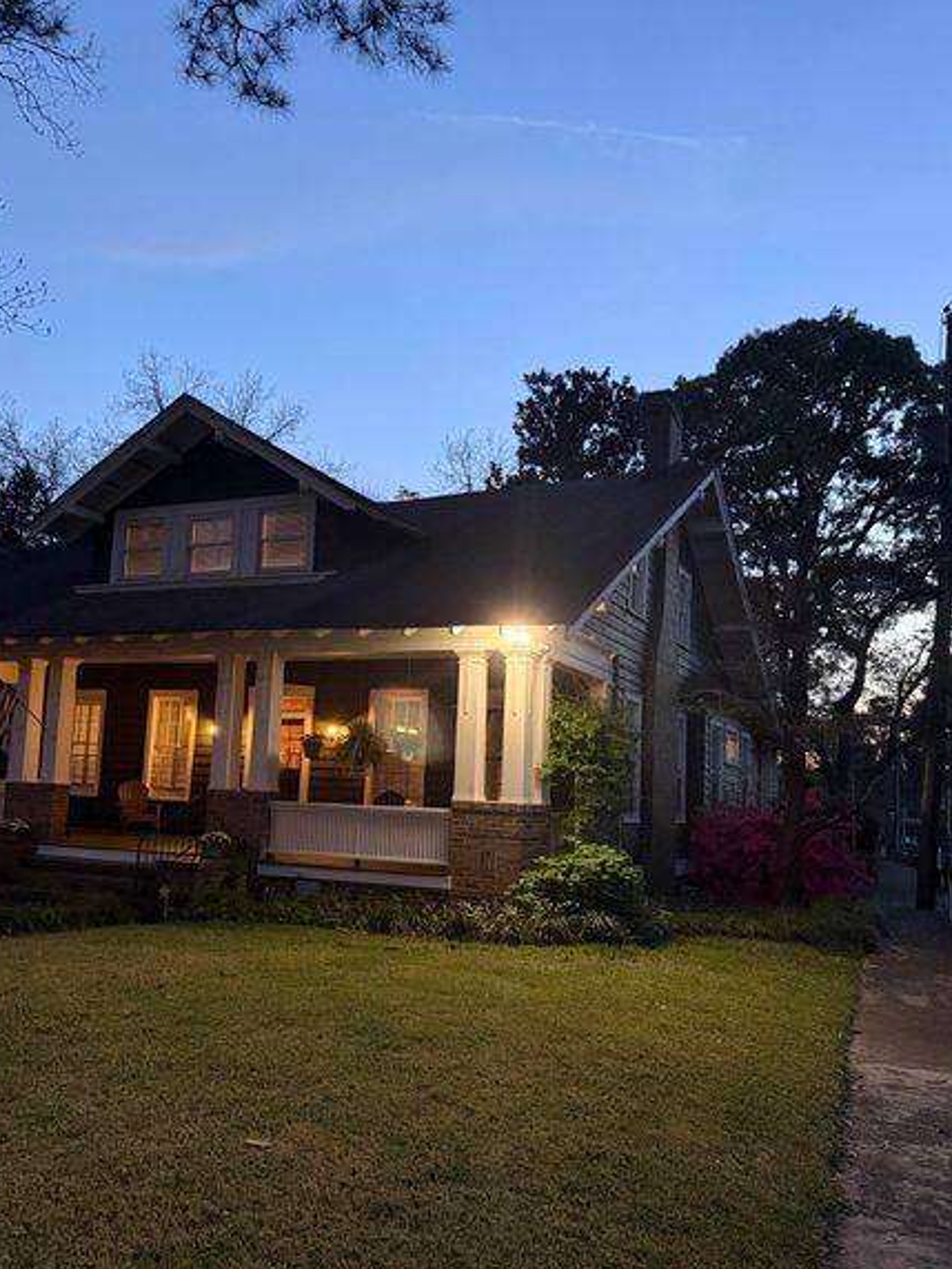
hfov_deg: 49.7
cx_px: 462
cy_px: 687
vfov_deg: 63.3
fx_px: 1027
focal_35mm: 28
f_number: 1.78
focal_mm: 6.76
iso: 800
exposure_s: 1/40
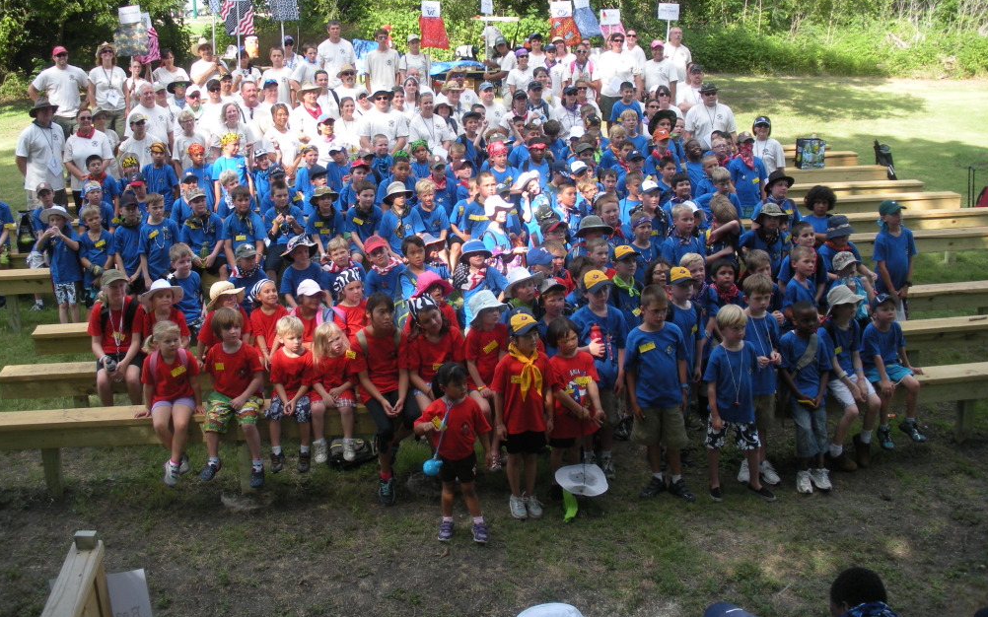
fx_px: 1050
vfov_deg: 32.6
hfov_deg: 50.4
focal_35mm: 39
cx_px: 486
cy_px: 241
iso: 64
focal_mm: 6.3
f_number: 3.5
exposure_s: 1/144
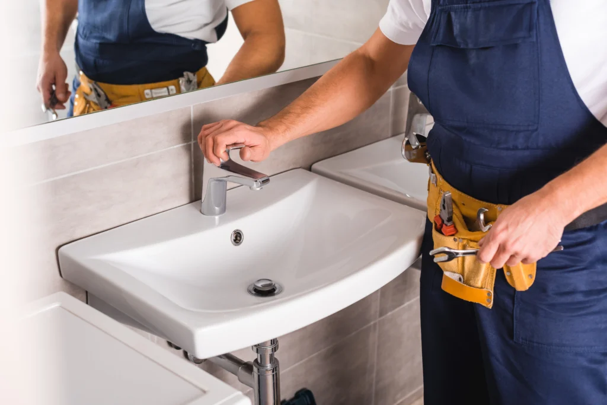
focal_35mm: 50
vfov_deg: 27.0
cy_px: 202
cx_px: 304
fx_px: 843
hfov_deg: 39.6
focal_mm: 50
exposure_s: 1/160
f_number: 4
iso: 200
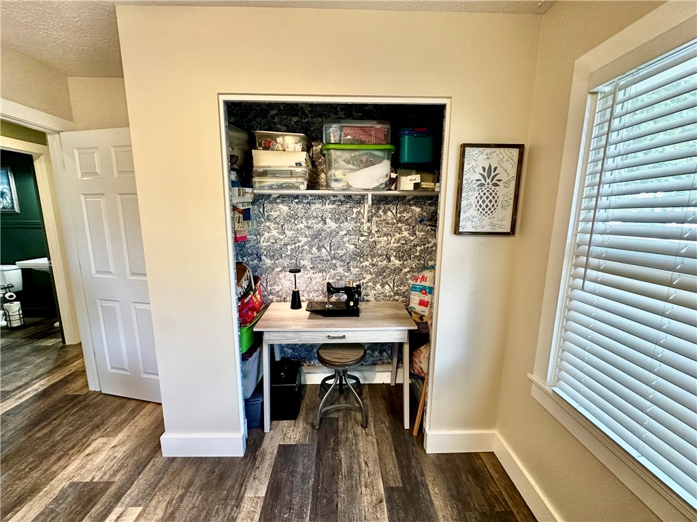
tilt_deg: -7.2
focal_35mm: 14
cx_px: 348
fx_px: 282
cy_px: 261
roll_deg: -0.8
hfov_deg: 102.1
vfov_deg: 85.7
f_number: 2.2
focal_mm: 2.22
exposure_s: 1/60
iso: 250
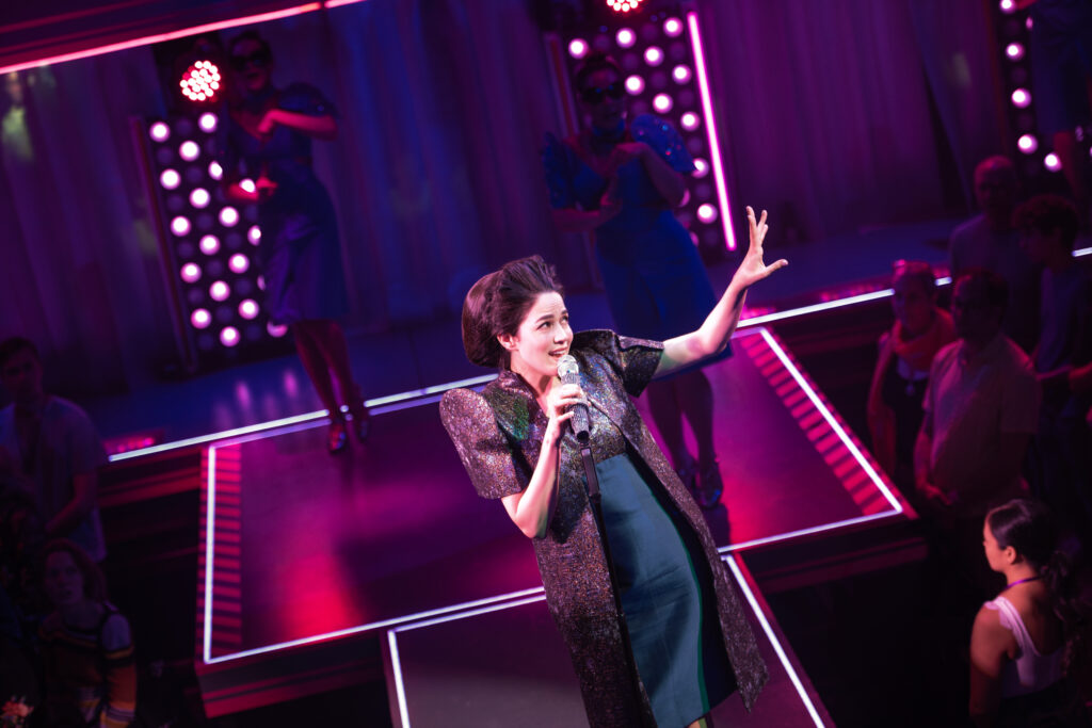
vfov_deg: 15.9
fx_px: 2609
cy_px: 364
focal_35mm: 86
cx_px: 546
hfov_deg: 23.6
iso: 800
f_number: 2.8
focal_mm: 86
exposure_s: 1/200
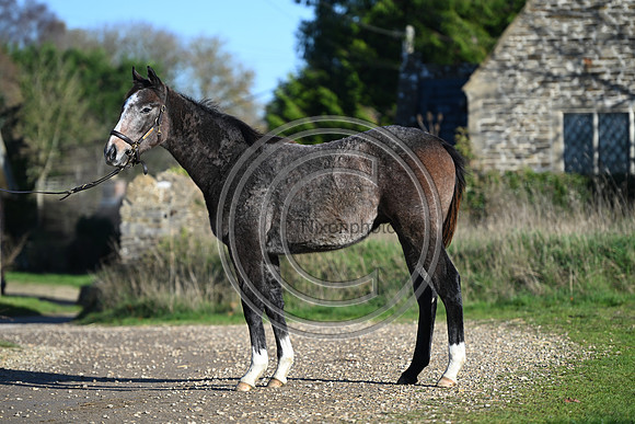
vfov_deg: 8.9
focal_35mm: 155
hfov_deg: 13.2
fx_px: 2735
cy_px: 212
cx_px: 318
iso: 140
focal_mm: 155
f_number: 3.5
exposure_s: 1/1250
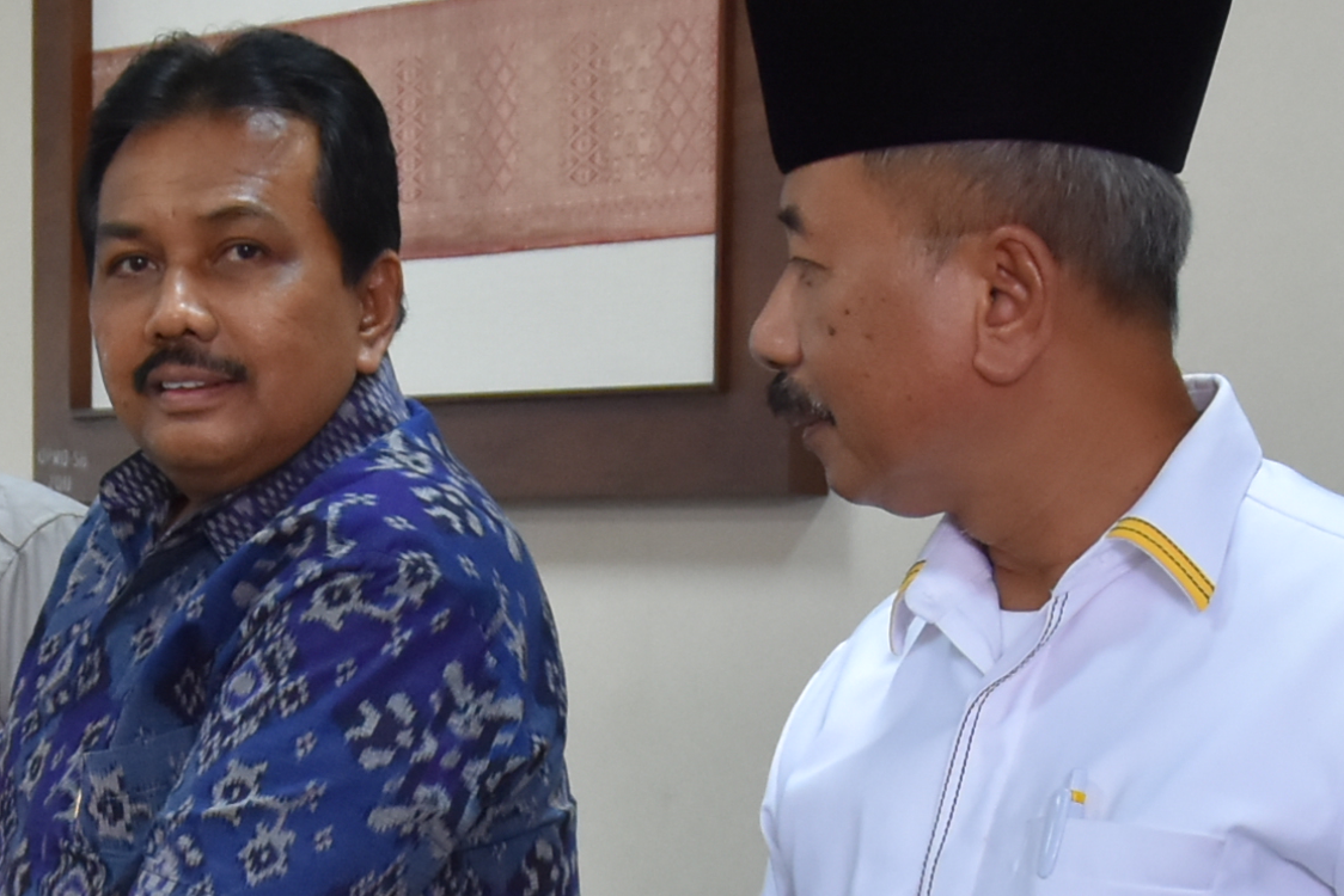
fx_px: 4929
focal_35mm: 132
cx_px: 367
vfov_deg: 10.3
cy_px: 929
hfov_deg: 15.5
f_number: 4.8
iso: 800
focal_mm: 22
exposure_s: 1/90
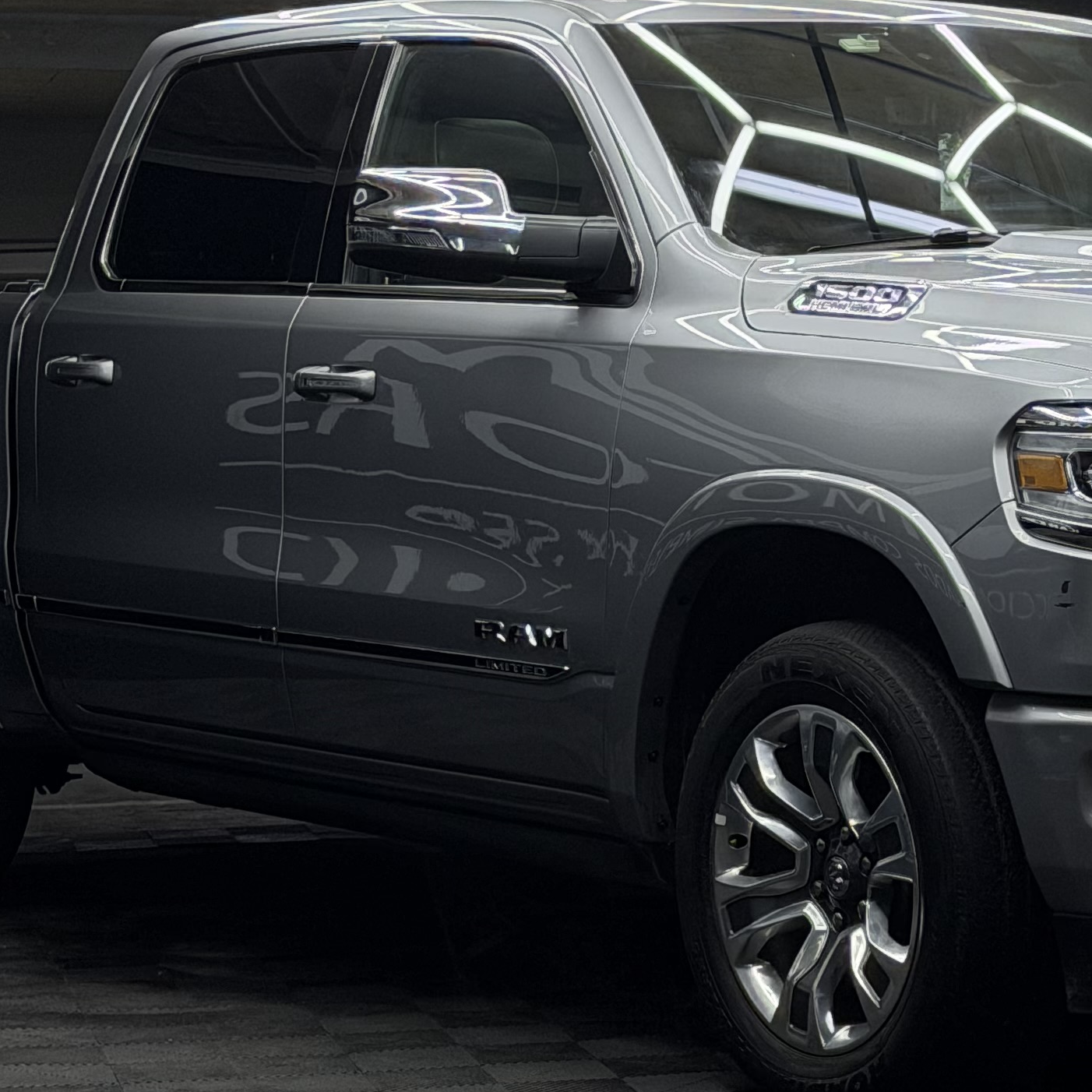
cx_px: 823
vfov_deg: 14.3
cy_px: 554
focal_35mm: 122
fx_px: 4354
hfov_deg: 14.2
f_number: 1.78
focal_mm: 6.76
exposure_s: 1/100
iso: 100
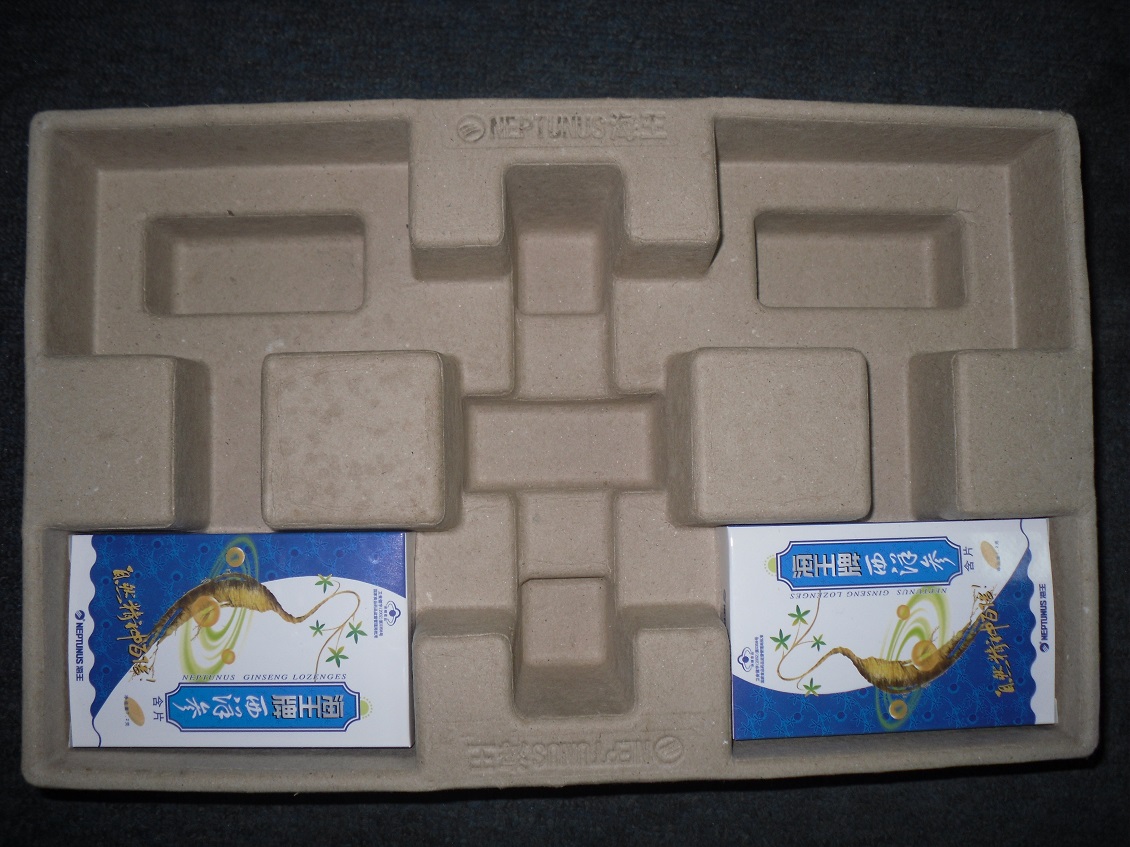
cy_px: 424
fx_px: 1142
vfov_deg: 40.7
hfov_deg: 52.6
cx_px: 565
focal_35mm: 35
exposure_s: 1/45
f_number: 3
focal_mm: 6.3
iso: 80
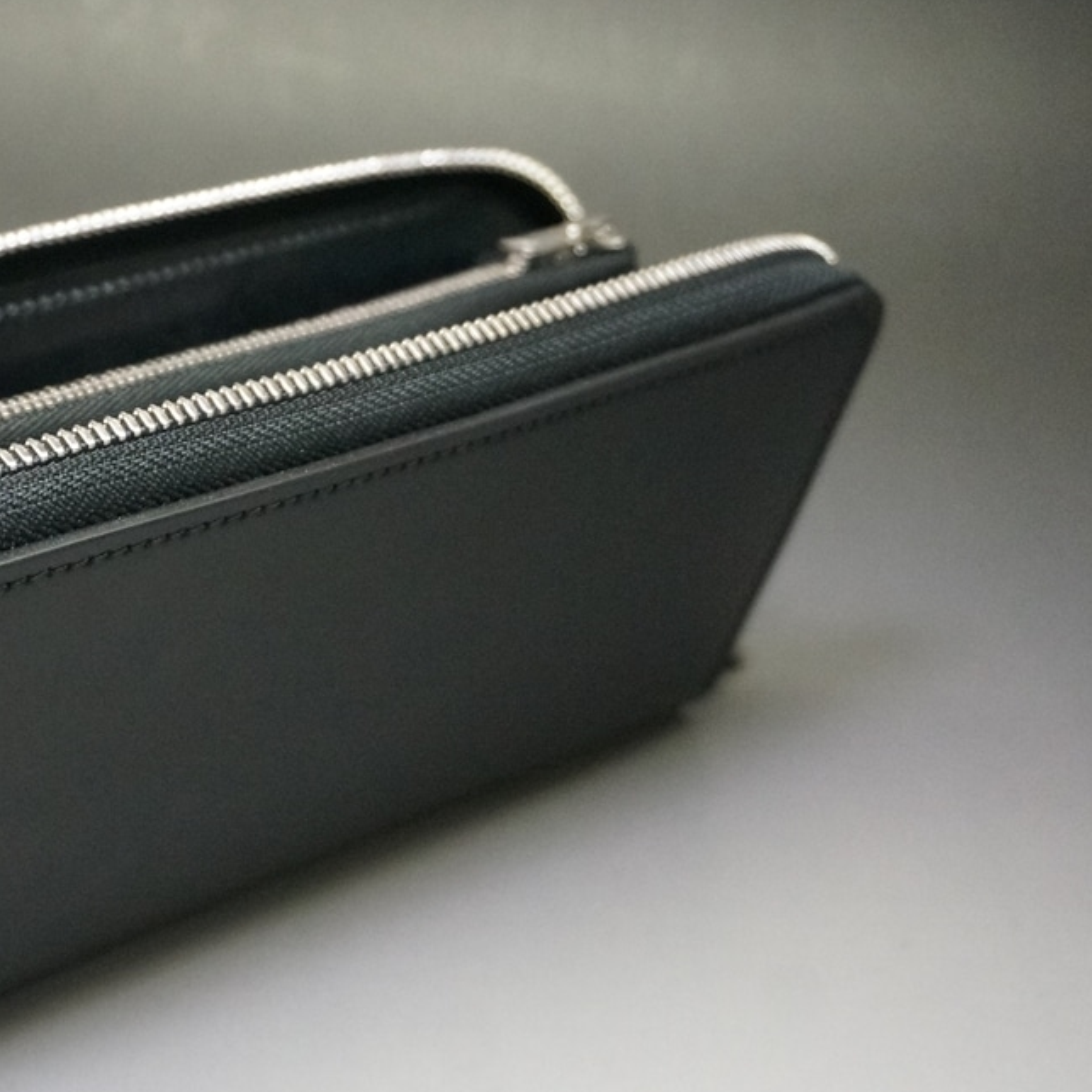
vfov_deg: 22.7
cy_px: 625
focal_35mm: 76
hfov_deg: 22.3
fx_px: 2712
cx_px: 132
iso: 3200
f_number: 5
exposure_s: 1/100
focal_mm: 32
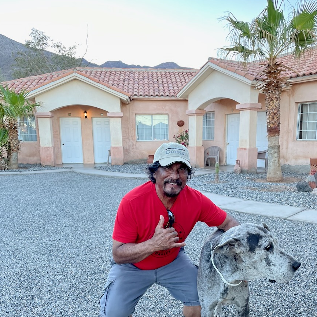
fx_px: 352
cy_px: 206
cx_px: 174
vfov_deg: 47.8
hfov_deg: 48.4
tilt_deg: -11.6
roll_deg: -0.6
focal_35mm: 34
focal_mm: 4.2
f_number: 1.6
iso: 32
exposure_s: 1/196
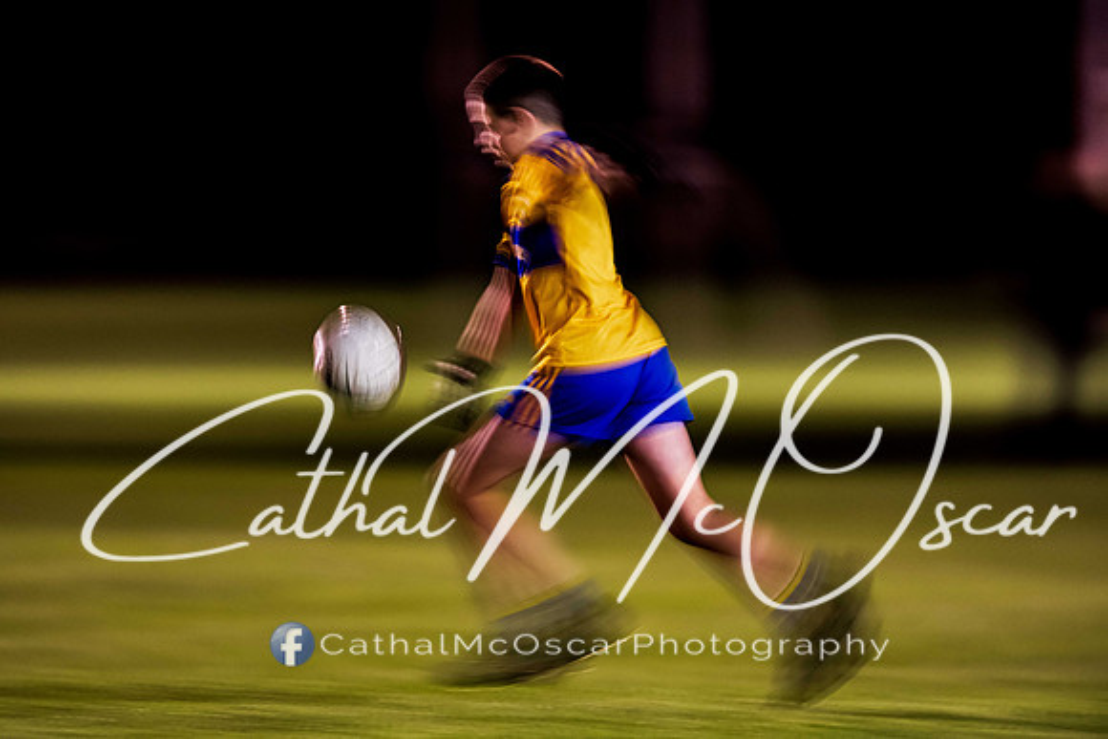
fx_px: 13092
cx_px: 530
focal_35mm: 425
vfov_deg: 3.2
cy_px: 354
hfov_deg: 4.8
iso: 2000
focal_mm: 400
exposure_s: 1/15
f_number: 2.8
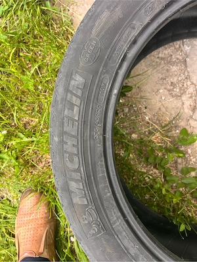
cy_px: 131
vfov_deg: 67.3
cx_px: 98
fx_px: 197
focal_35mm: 26
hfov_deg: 53.1
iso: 64
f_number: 1.5
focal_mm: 5.7
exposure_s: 1/121
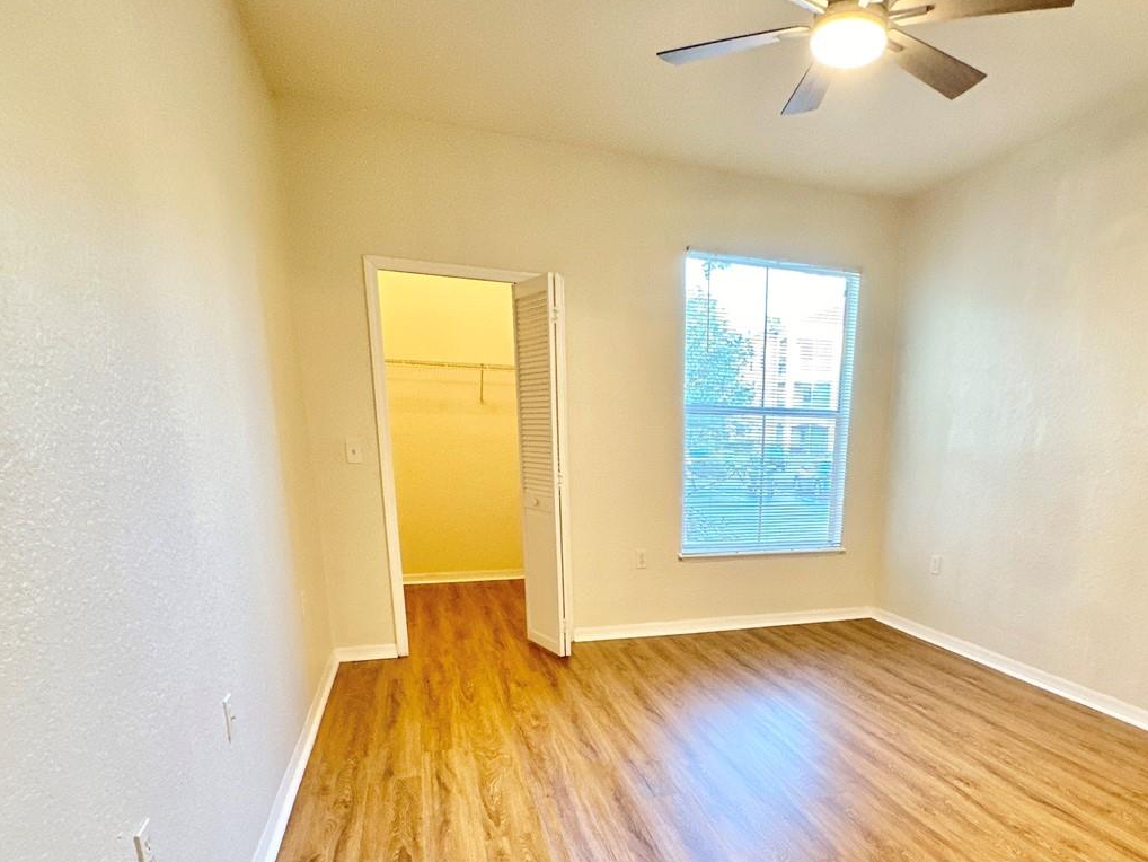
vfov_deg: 58.3
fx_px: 730
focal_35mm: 22
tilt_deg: -14.9
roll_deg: -1.8
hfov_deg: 75.0
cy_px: 633
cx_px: 718
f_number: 2.2
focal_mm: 2.22
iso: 400
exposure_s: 1/60
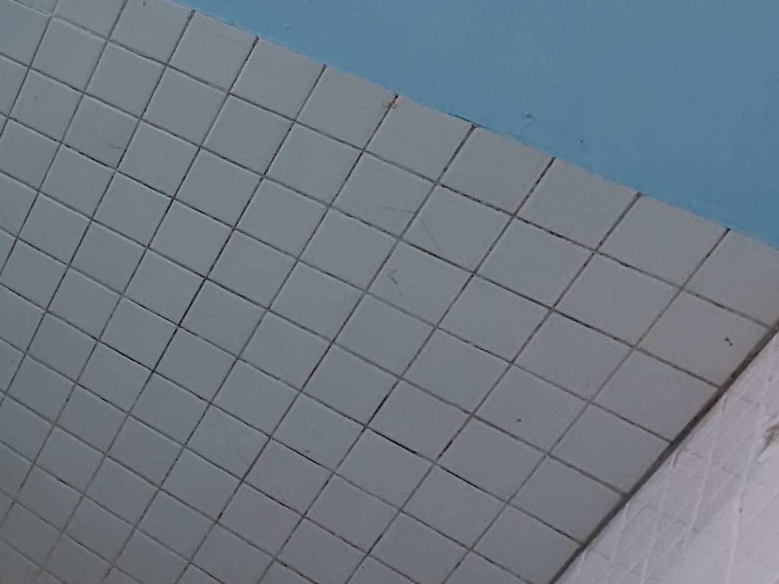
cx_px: -498
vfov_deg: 25.5
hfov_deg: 23.7
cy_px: 198
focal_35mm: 57
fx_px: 1283
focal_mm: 2.35
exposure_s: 1/170
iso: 43
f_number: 2.2
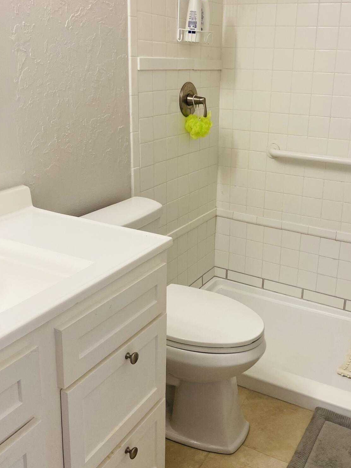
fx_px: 473
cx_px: 222
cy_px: 201
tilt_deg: -15.5
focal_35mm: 35
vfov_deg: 52.5
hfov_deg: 40.4
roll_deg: -1.4
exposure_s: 1/120
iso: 100
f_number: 1.8
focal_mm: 4.25
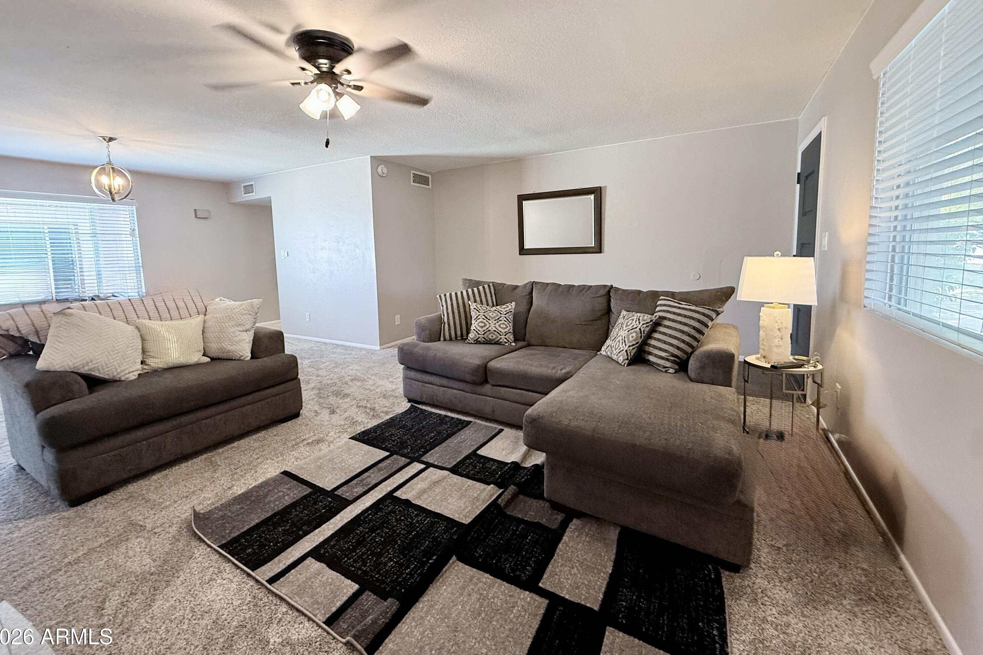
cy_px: 292
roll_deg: +1.1
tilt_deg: -4.9
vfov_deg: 77.1
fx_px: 410
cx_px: 492
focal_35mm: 15
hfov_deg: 100.4
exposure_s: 1/60
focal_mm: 2.22
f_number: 2.2
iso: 250
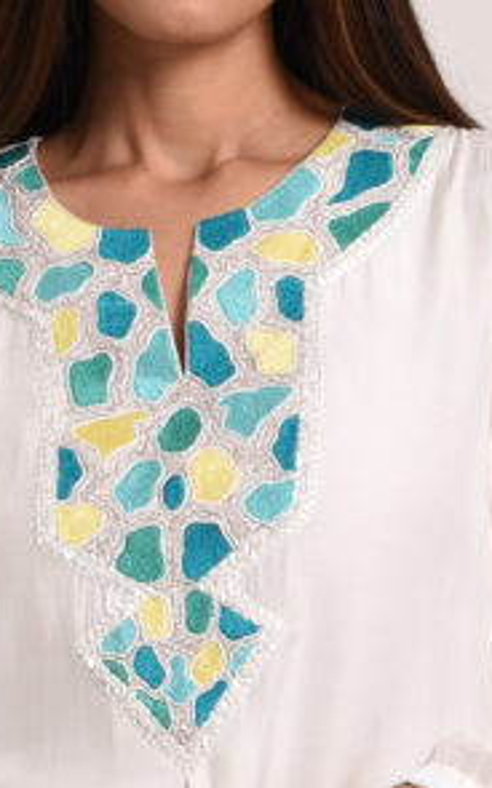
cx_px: 144
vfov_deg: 8.0
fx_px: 5565
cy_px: 1103
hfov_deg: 5.1
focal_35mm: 259
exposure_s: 1/125
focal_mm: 50
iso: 80
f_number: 11
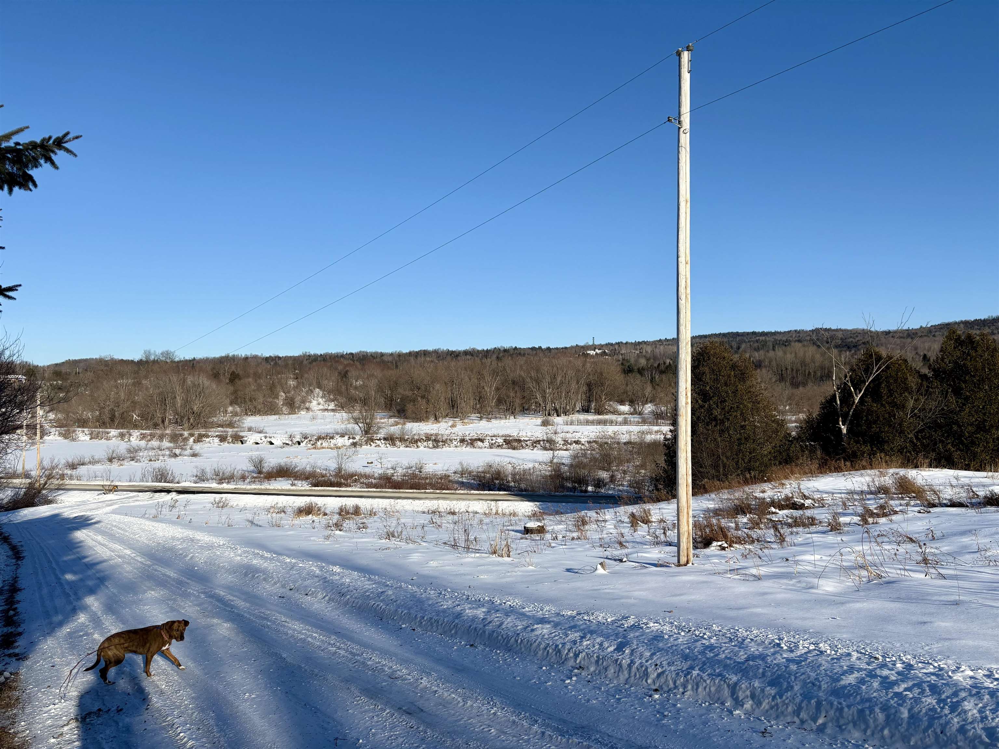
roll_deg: -0.1
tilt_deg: -2.9
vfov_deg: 53.1
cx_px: 500
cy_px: 374
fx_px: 750
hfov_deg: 67.3
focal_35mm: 26
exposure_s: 1/5348
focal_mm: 5.96
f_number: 1.6
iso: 50
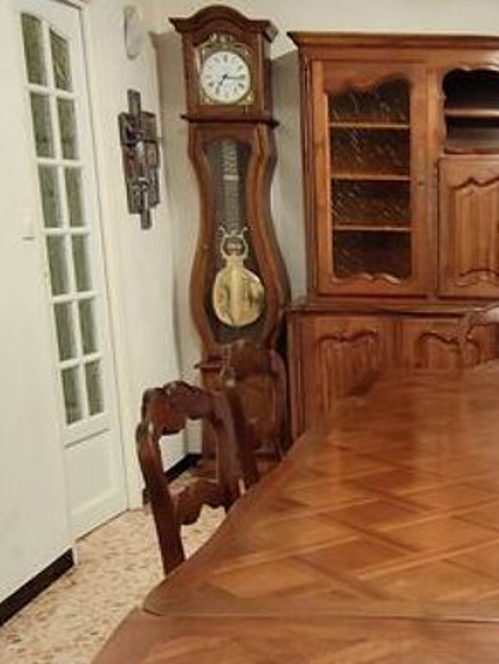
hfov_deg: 25.2
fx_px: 1055
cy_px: 552
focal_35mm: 55
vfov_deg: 33.6
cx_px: 509
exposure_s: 1/33.3
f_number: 2.2
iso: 250
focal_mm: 1.65
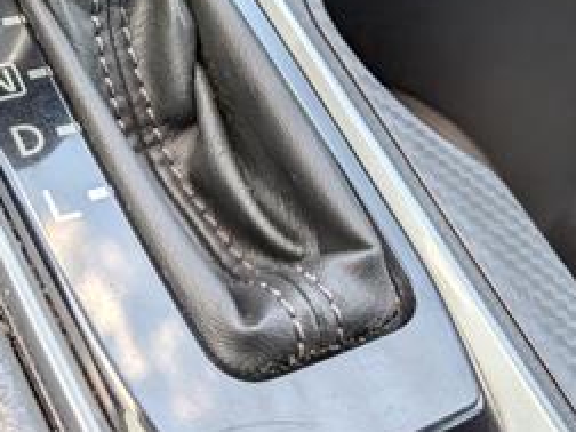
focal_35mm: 61
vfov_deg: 22.0
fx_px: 1015
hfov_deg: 31.1
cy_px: -103
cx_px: 146
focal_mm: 6.9
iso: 26
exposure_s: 1/370
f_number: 1.68
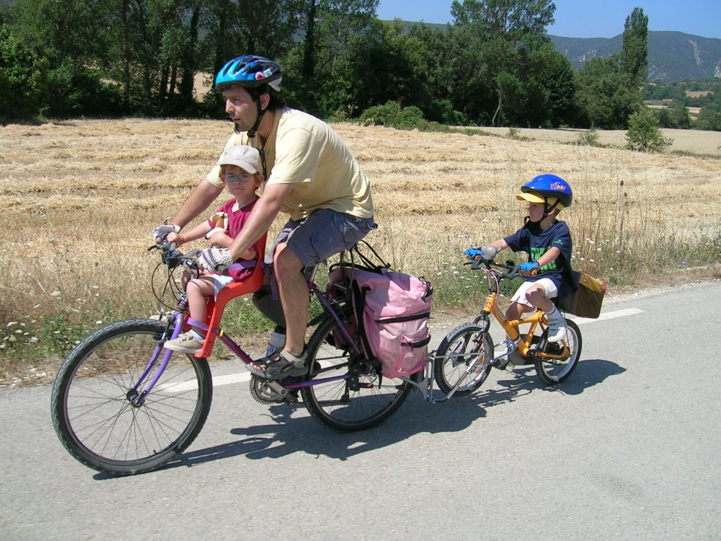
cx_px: 360
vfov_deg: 40.7
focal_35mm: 35
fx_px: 729
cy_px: 270
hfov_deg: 52.6
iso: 50
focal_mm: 5.4
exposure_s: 1/431
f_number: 4.8
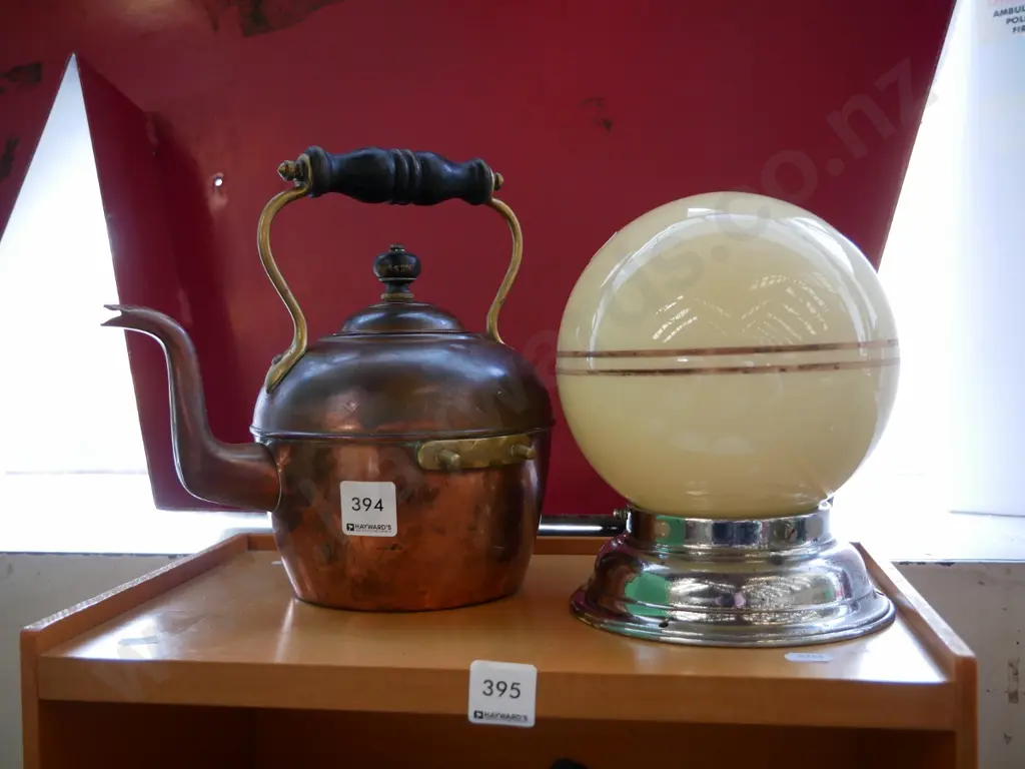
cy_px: 384
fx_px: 1184
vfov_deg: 36.0
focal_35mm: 40
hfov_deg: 46.8
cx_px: 512
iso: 640
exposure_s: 1/60
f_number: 4.1
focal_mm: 20
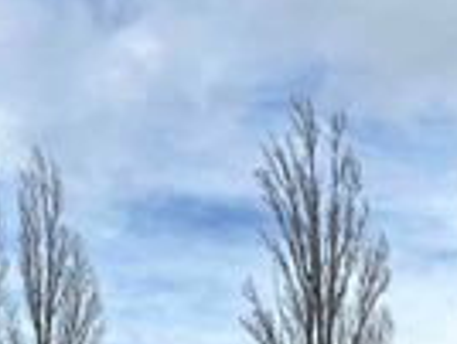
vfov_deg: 14.3
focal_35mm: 97
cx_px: 153
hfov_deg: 20.1
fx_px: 1283
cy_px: 523
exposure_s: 1/3205
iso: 50
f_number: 1.6
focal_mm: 5.96
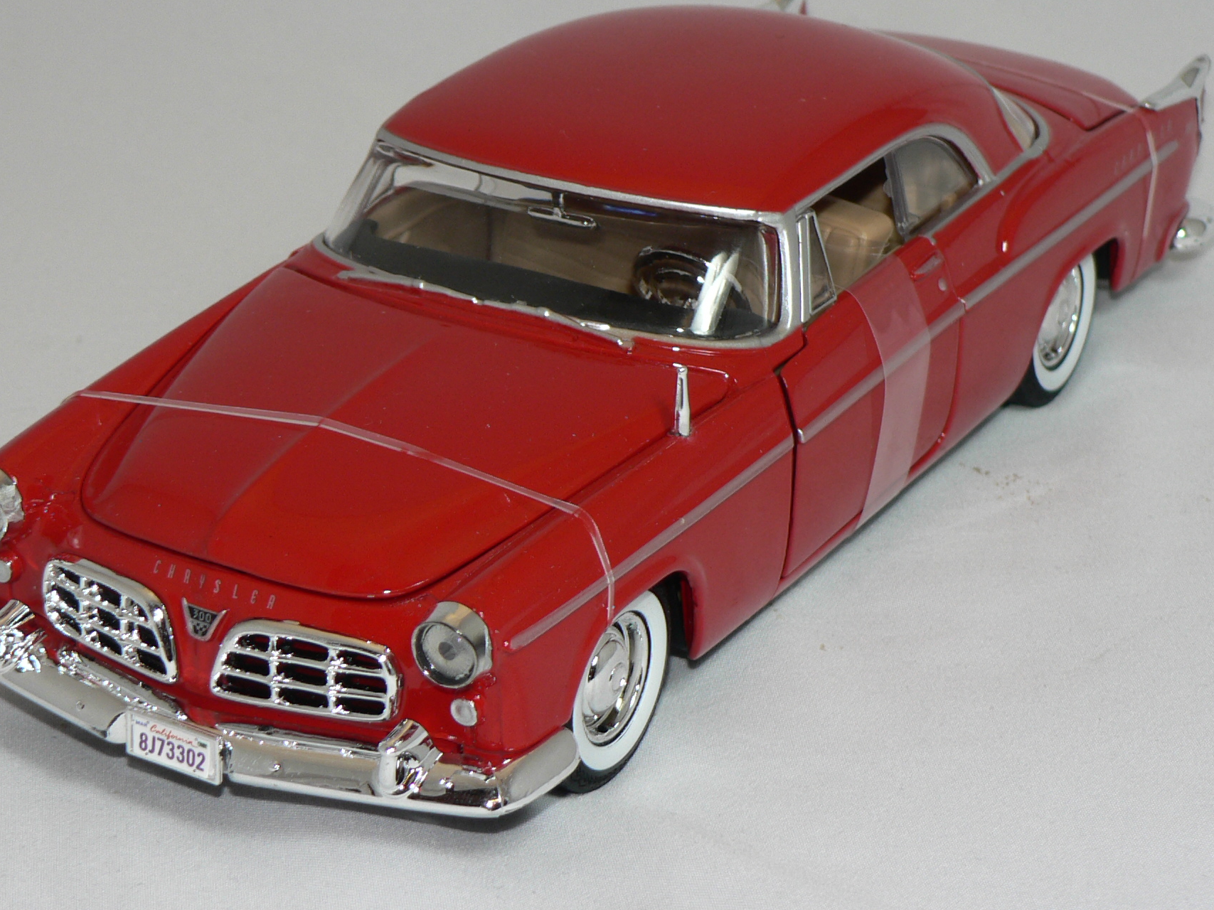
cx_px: 513
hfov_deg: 18.2
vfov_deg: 13.7
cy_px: 355
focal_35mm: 108
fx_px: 3787
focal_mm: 12
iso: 80
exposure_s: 1/60
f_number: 3.2
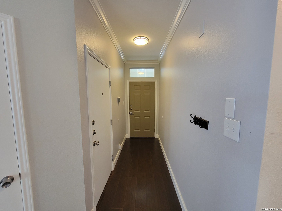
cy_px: 106
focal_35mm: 13
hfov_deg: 106.2
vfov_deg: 89.9
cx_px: 141
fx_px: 106
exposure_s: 1/40
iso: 320
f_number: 2.2
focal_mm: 2.2
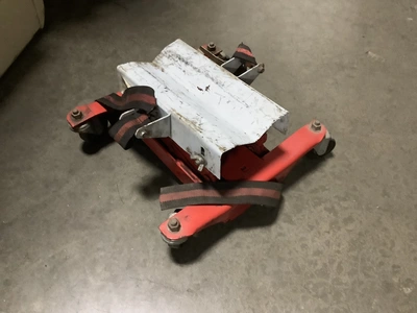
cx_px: 208
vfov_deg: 45.4
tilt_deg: -53.7
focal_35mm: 31
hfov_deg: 58.4
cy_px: 156
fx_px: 373
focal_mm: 3.3
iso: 640
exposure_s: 1/30
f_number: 2.4
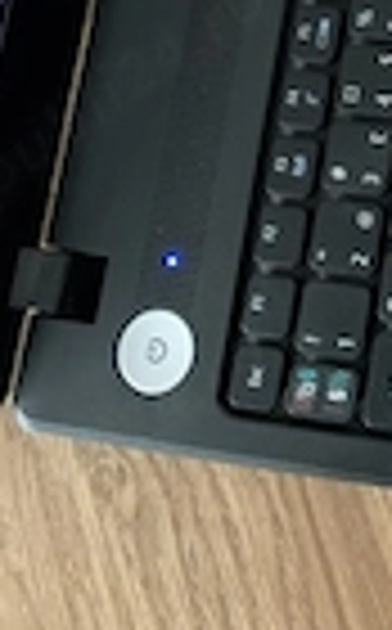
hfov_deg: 15.4
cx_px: 559
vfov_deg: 23.0
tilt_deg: -71.0
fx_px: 1356
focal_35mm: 79
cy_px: -207
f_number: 1.8
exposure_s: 1/15
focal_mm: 4.25
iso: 800
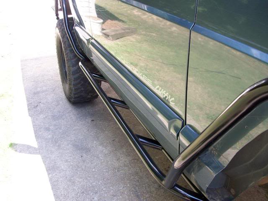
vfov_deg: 41.8
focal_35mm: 34
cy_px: 100
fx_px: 263
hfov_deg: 54.0
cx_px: 134
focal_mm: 5.7
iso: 64
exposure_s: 1/107
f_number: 2.8
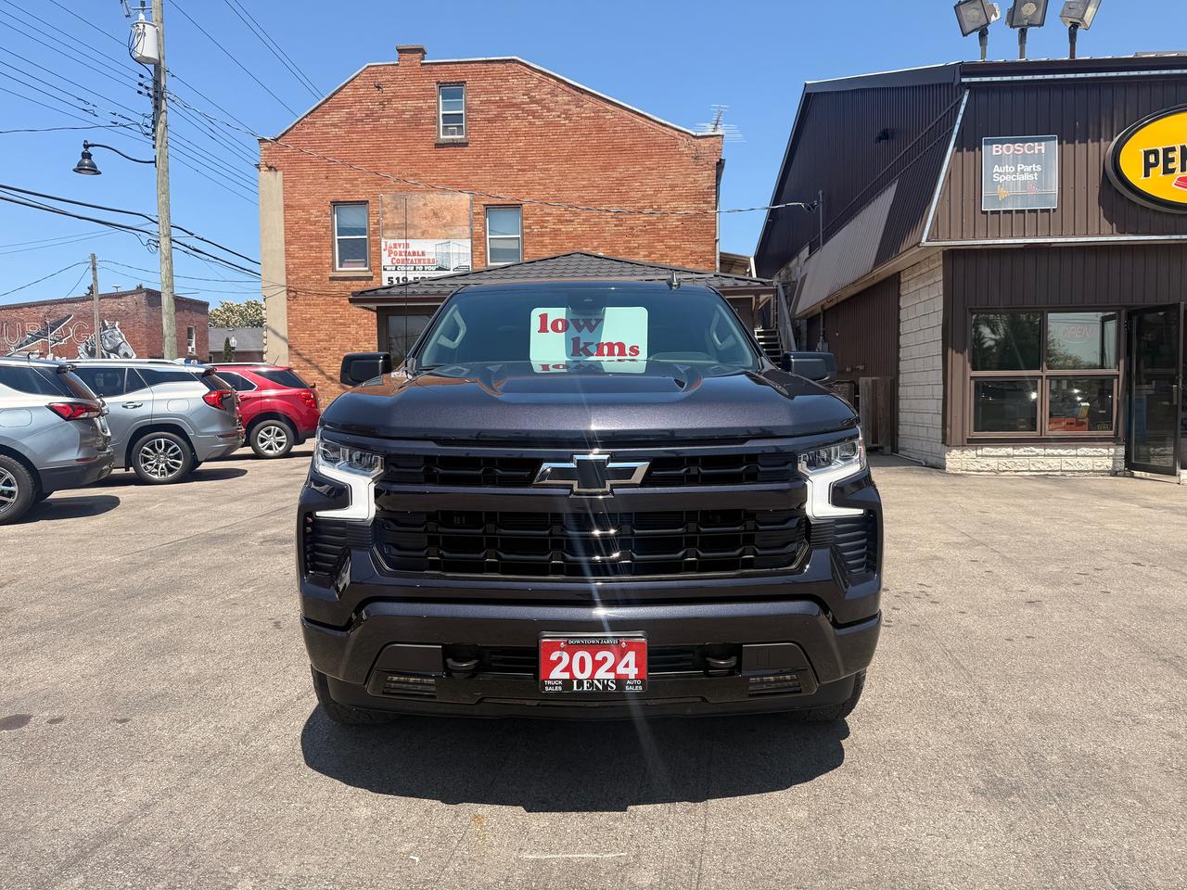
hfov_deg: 71.6
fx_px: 823
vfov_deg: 56.8
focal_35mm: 24
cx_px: 594
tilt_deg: -2.1
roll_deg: +0.9
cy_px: 445
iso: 80
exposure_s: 1/3279
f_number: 1.78
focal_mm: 6.76
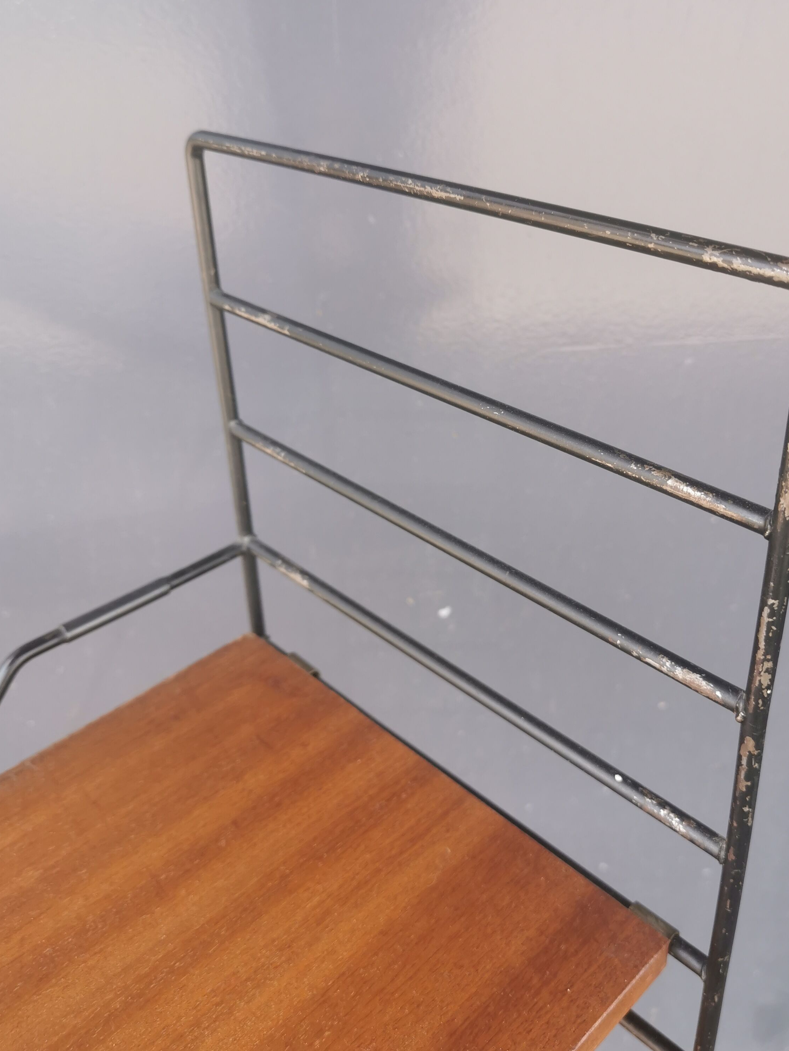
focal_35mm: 33
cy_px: 470
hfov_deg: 42.8
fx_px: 1003
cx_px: 458
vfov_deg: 55.2
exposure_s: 1/157
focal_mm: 5.58
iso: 50
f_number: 1.8
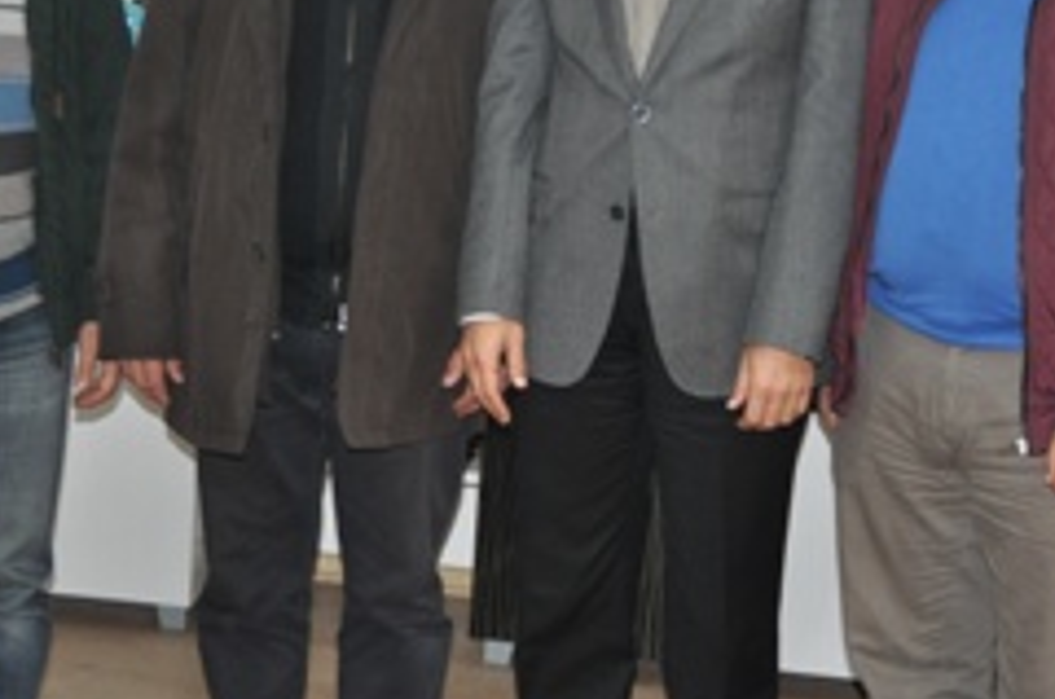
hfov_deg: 23.3
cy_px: 189
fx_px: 2543
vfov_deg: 15.6
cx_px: 699
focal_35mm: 87
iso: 800
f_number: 4
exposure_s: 1/60
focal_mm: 31
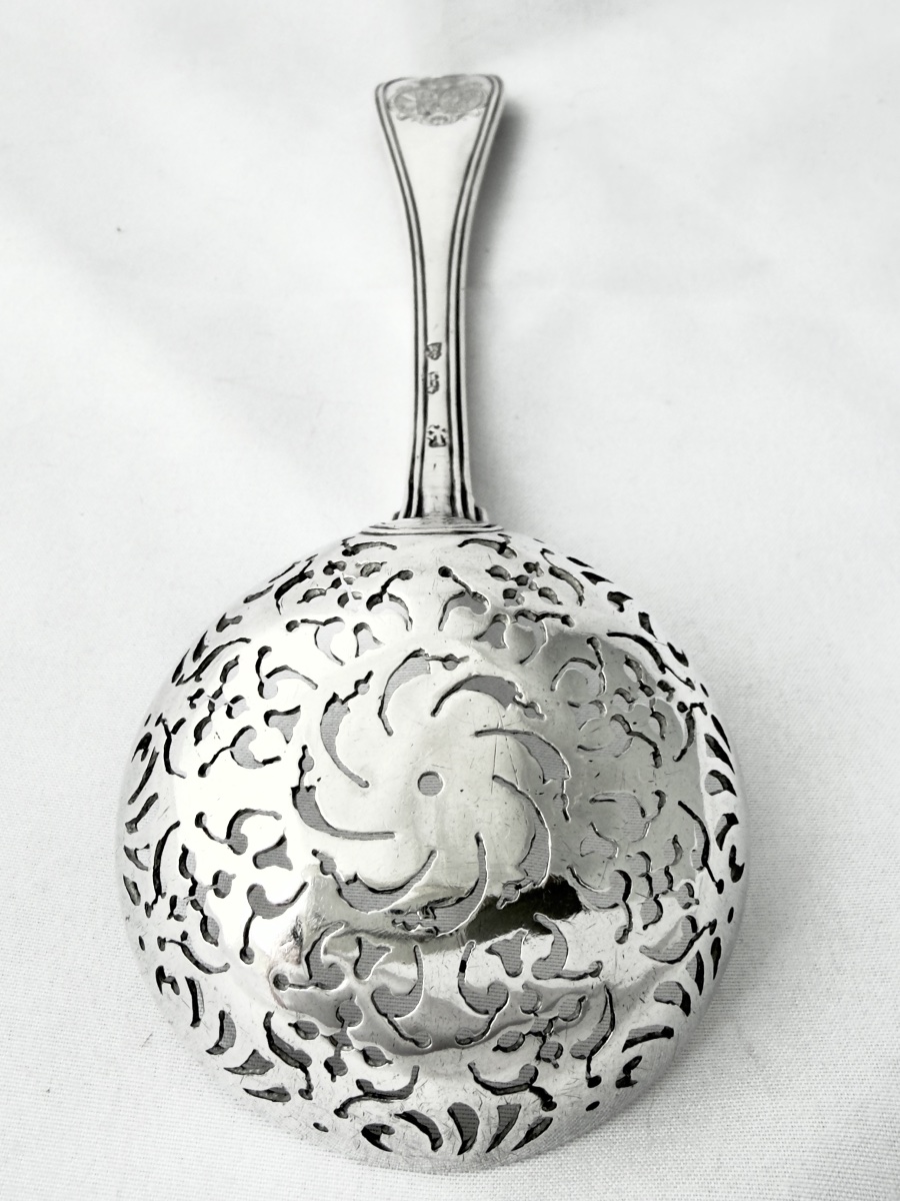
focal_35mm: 24
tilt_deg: -46.0
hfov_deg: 56.8
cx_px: 450
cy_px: 600
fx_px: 832
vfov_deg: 71.6
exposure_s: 1/226
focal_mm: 2.22
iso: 40
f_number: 2.2
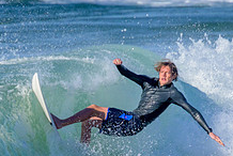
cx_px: 129
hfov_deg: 1.0
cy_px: 185
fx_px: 13765
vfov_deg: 0.6
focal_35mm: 2124
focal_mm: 800
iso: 720
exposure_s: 1/2000
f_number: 11
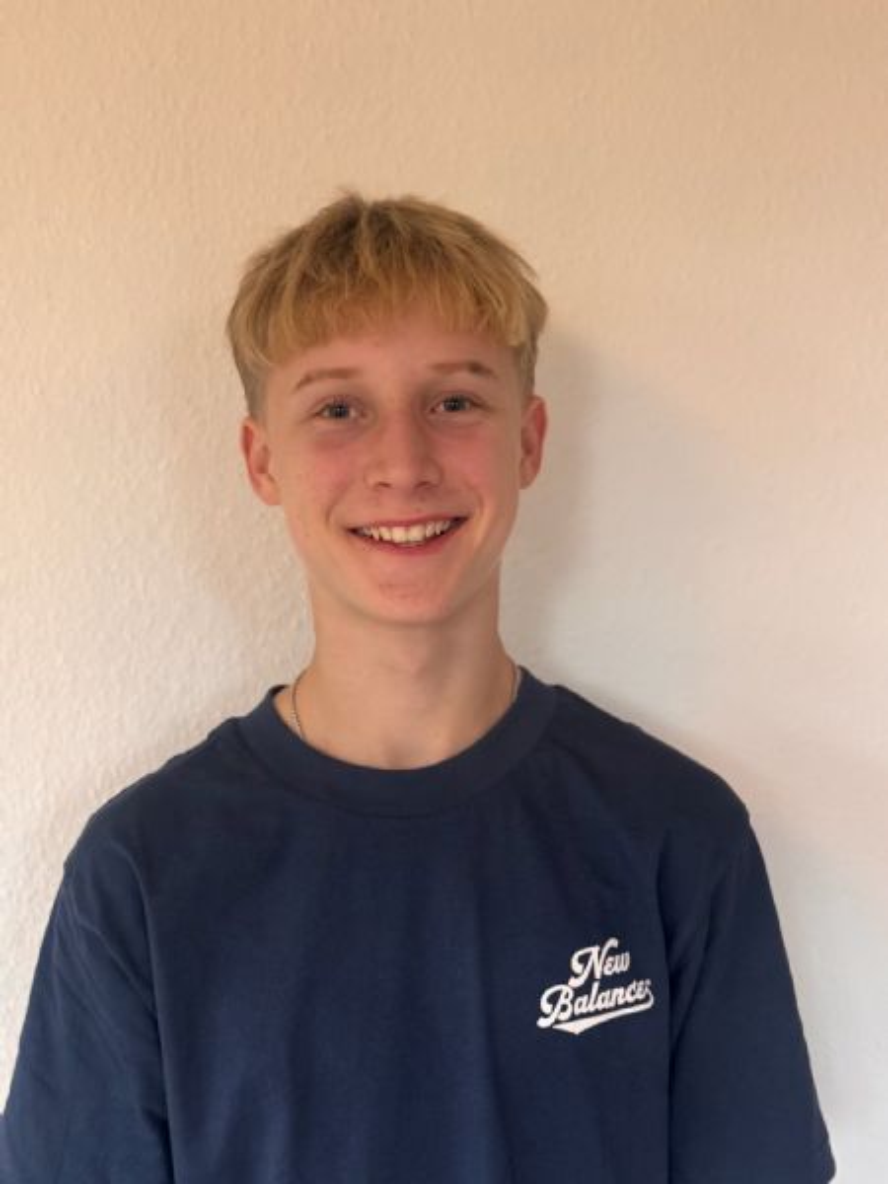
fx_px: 1642
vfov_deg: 39.7
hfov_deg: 30.3
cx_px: 444
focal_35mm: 48
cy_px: 592
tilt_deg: -0.7
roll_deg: -0.3
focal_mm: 6.76
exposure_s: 1/33
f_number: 1.78
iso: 320
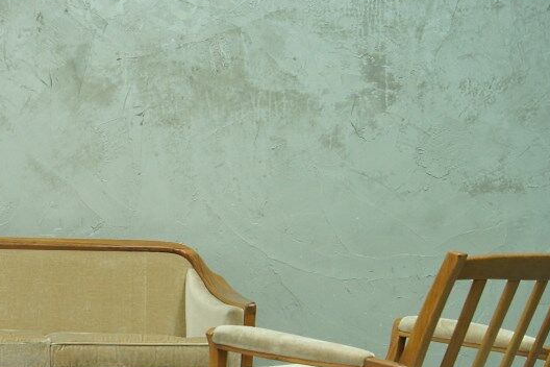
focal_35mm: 71
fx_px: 1085
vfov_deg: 18.9
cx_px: -41
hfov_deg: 26.4
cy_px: 310
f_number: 6.3
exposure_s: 1/15
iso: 400
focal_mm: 20
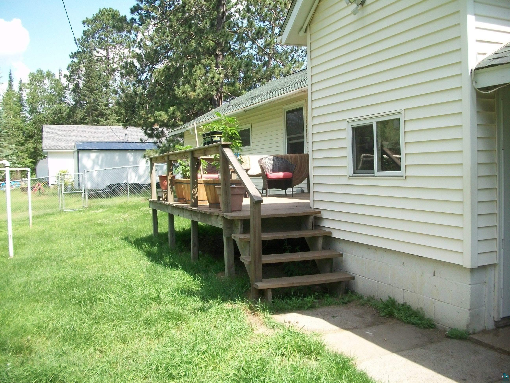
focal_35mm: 32
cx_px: 255
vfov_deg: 44.2
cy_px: 192
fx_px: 471
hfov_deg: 56.8
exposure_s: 1/400
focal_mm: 5.7
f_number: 2.9
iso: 80
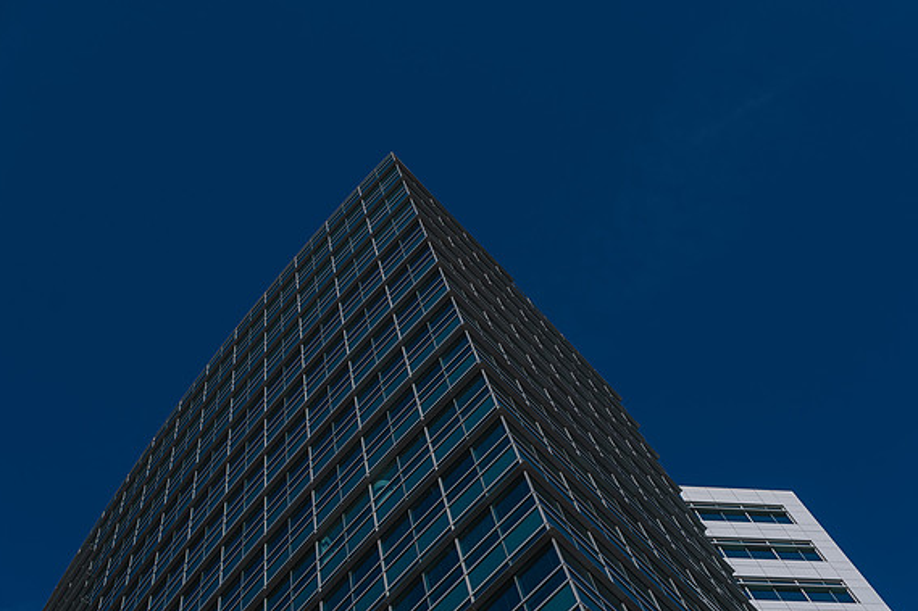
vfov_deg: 26.5
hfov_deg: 38.9
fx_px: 1300
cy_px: 307
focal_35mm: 51
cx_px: 457
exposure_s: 1/800
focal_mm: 50
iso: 80
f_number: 5
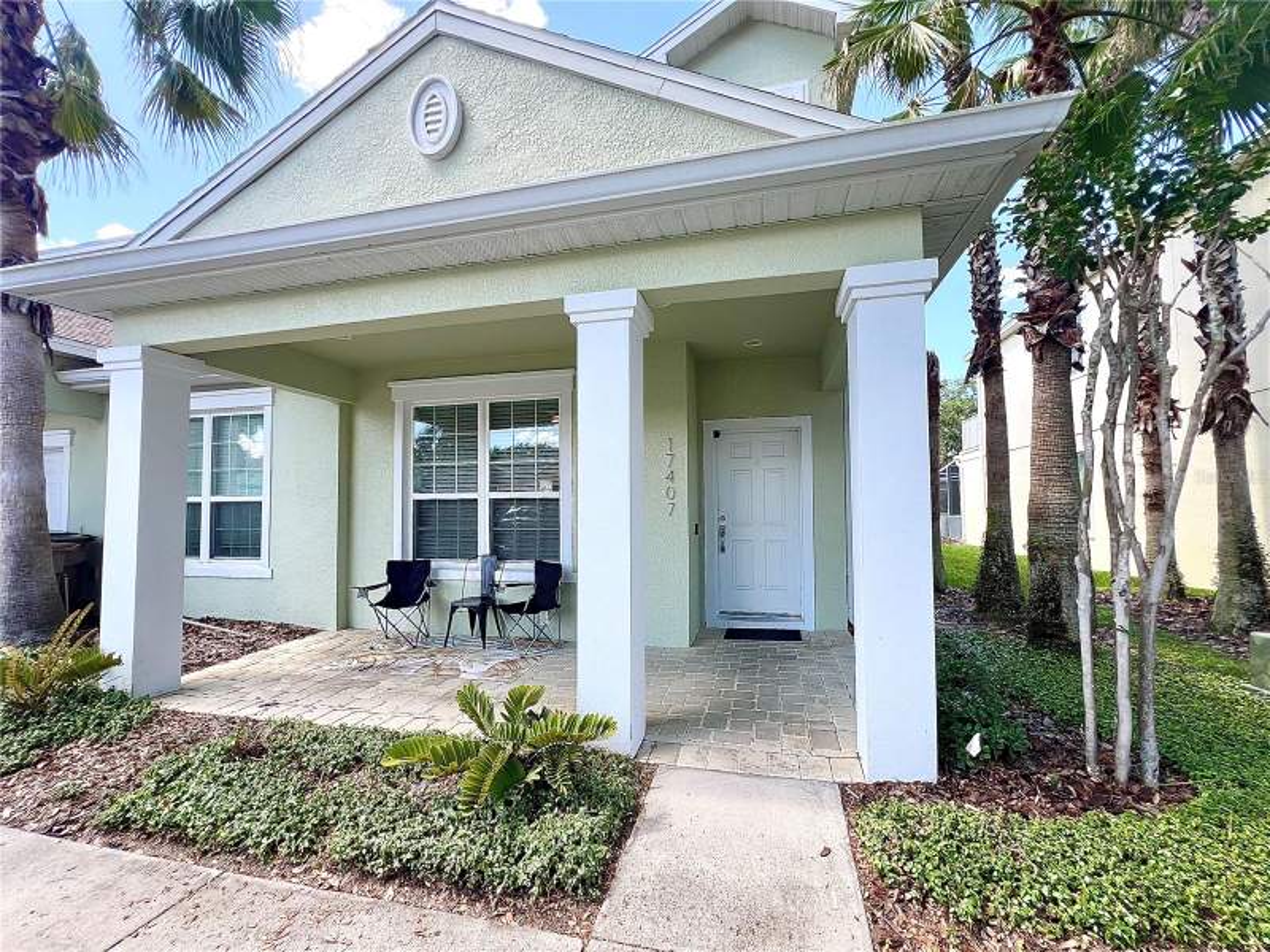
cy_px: 476
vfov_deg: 89.9
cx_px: 635
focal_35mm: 13
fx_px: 477
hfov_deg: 106.2
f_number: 1.8
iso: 32
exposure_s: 1/271
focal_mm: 1.57
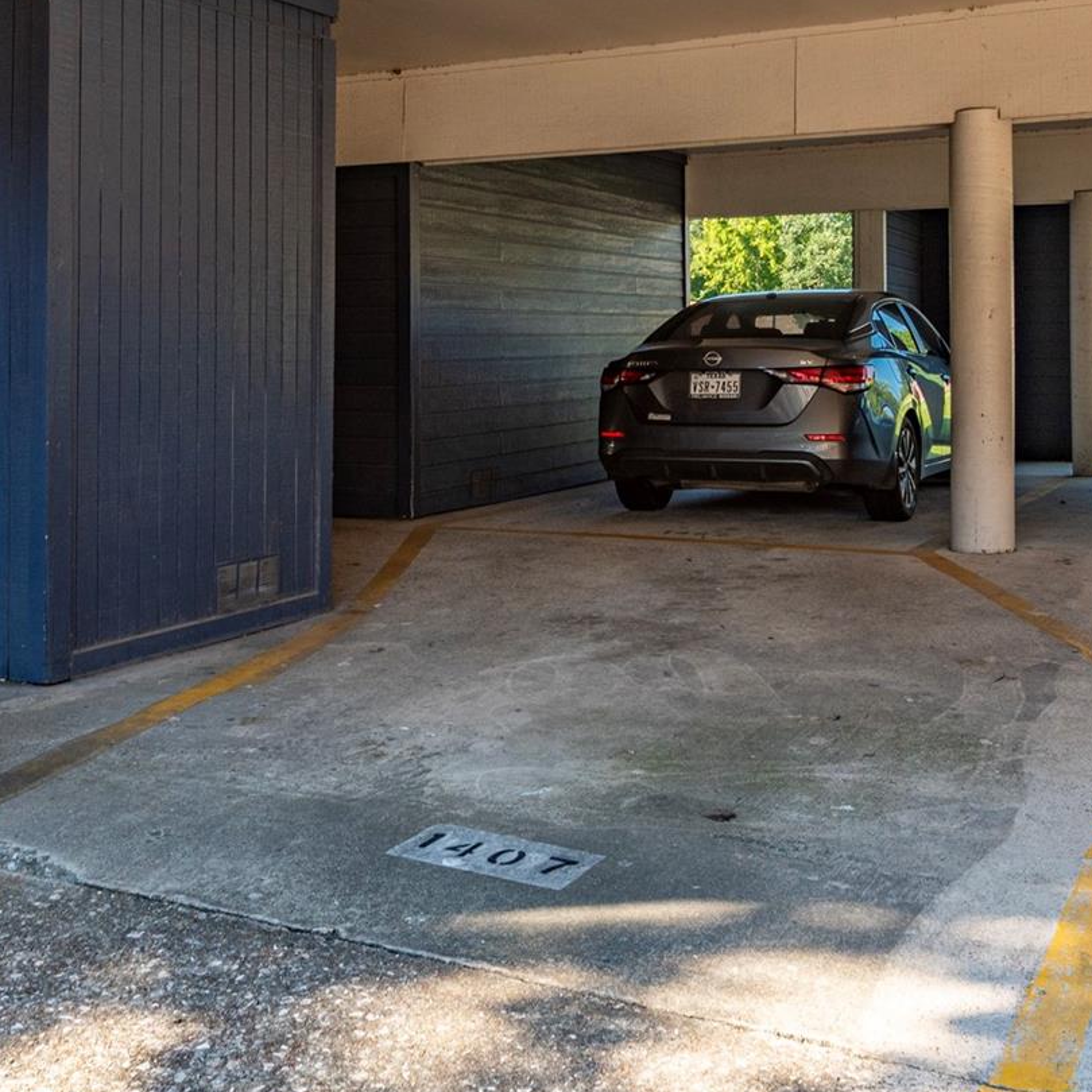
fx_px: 1535
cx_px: 485
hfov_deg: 39.1
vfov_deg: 38.6
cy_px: 344
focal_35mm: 43
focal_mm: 20
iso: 100
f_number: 11
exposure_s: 1/60
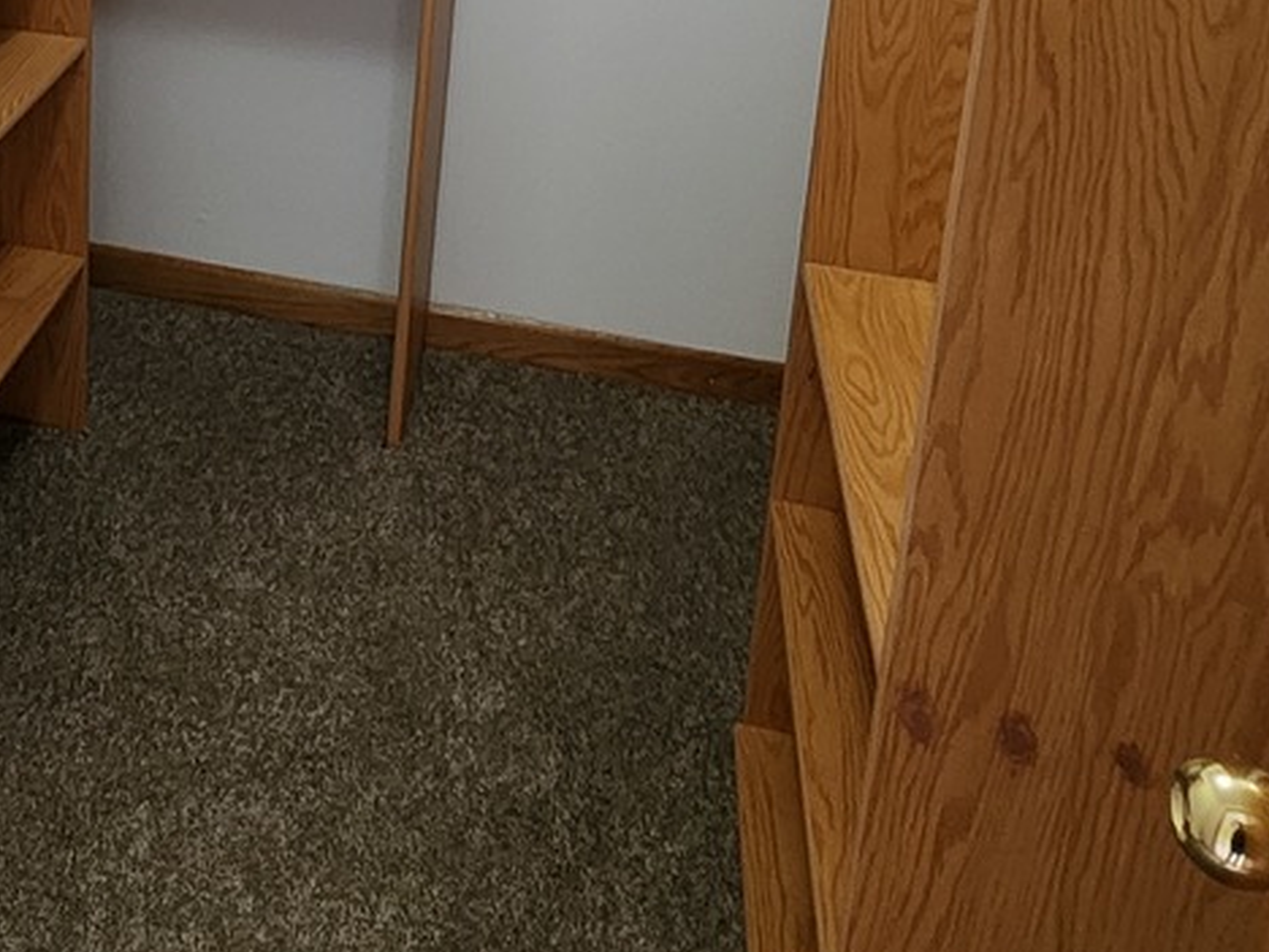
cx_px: 184
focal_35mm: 40
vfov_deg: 29.9
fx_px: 1466
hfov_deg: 43.7
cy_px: -233
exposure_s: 1/30
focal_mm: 2.2
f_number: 2.2
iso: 320
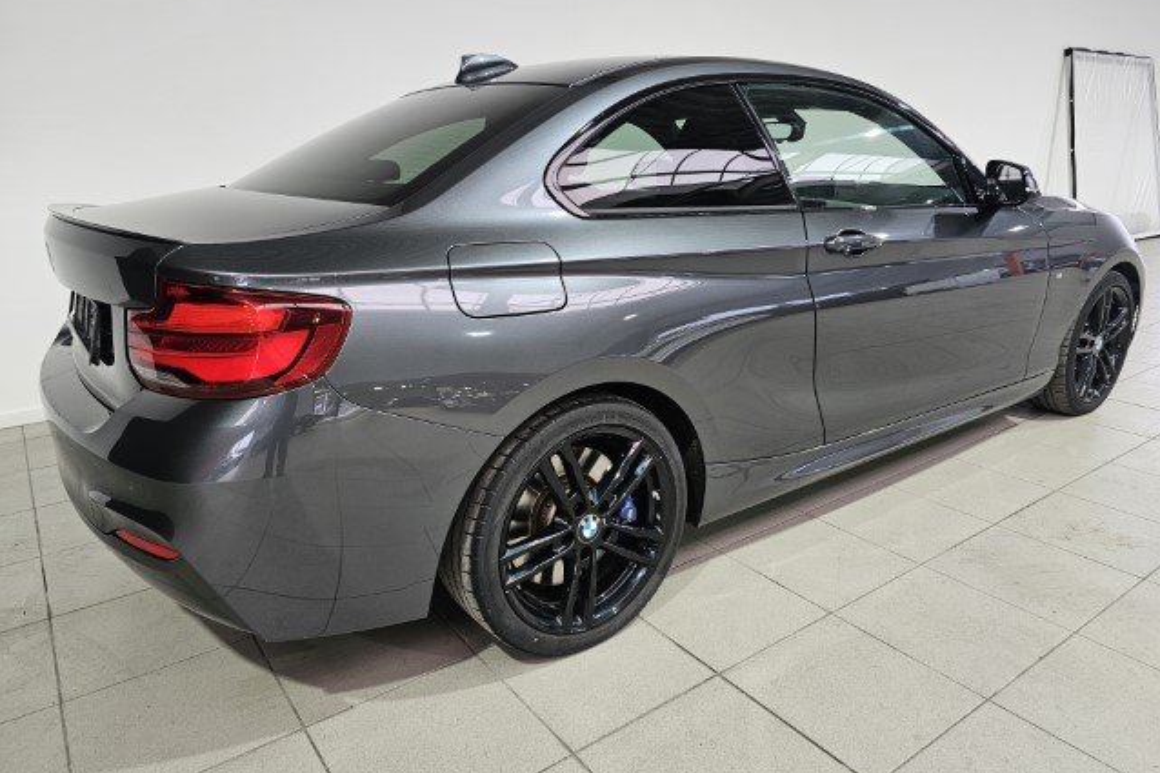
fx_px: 773
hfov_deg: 73.8
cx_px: 580
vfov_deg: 53.1
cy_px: 380
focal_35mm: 24
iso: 200
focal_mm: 6.3
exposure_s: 1/180
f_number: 1.7
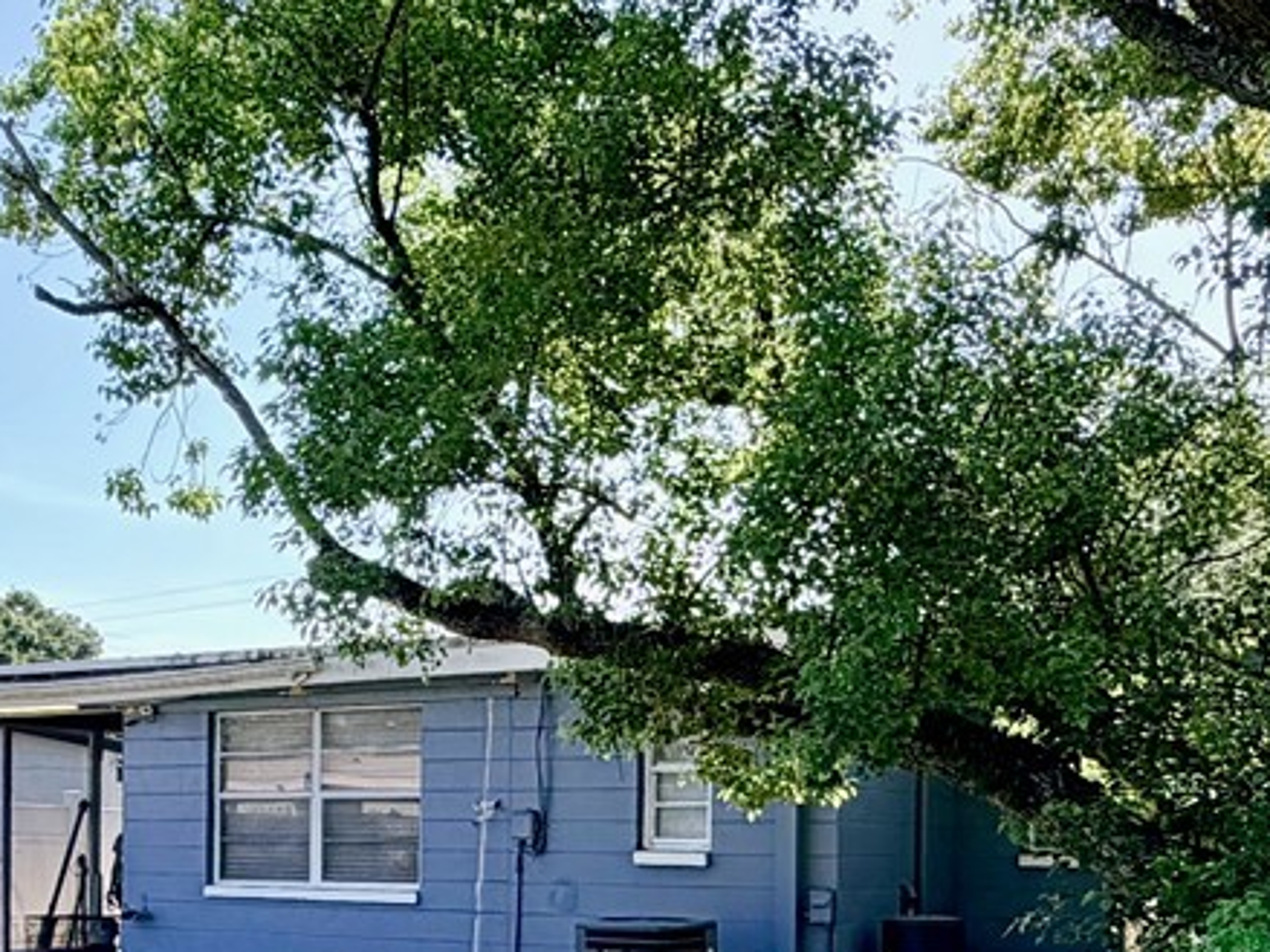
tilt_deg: -0.2
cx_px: 338
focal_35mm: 51
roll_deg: -0.8
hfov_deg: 36.7
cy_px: 877
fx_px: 1871
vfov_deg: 27.4
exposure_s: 1/726
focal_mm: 2.22
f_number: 2.2
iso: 40
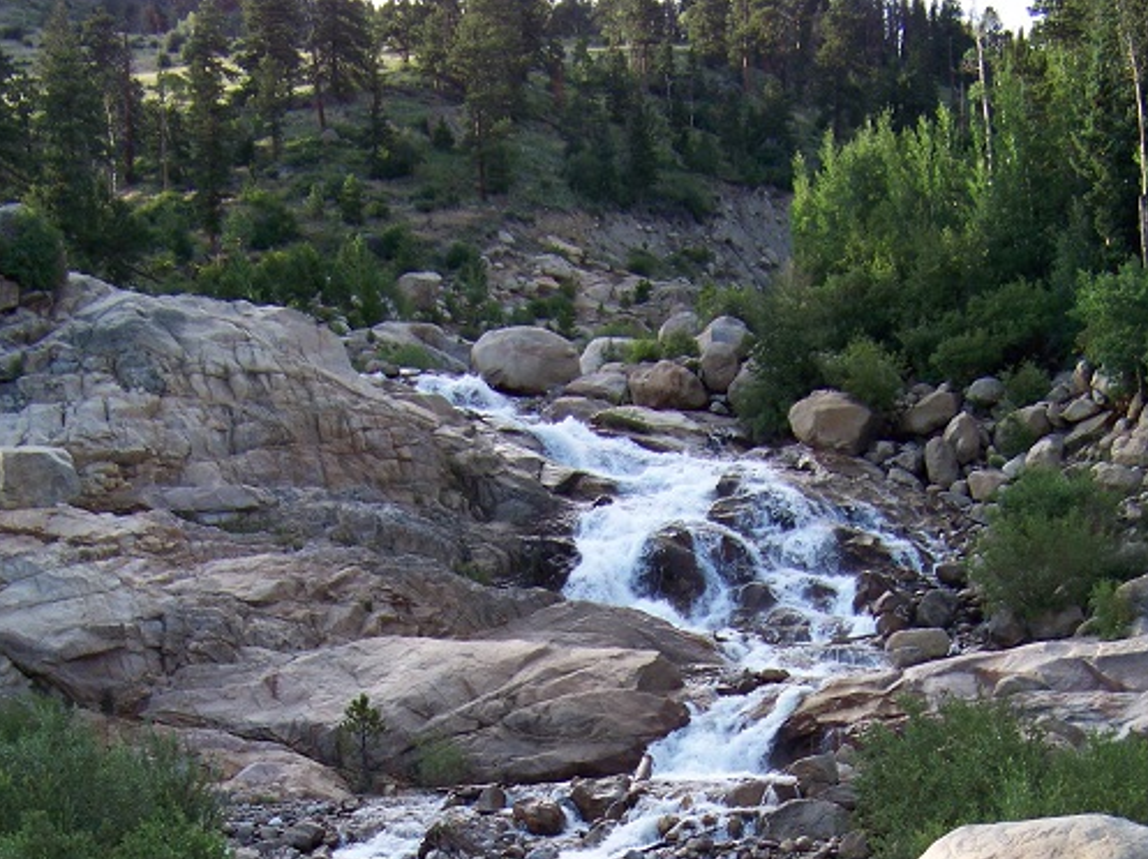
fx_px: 1922
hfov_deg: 33.3
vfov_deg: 23.9
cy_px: 903
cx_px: 573
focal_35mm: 58
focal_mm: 5.85
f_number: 2.8
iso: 72
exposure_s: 1/160
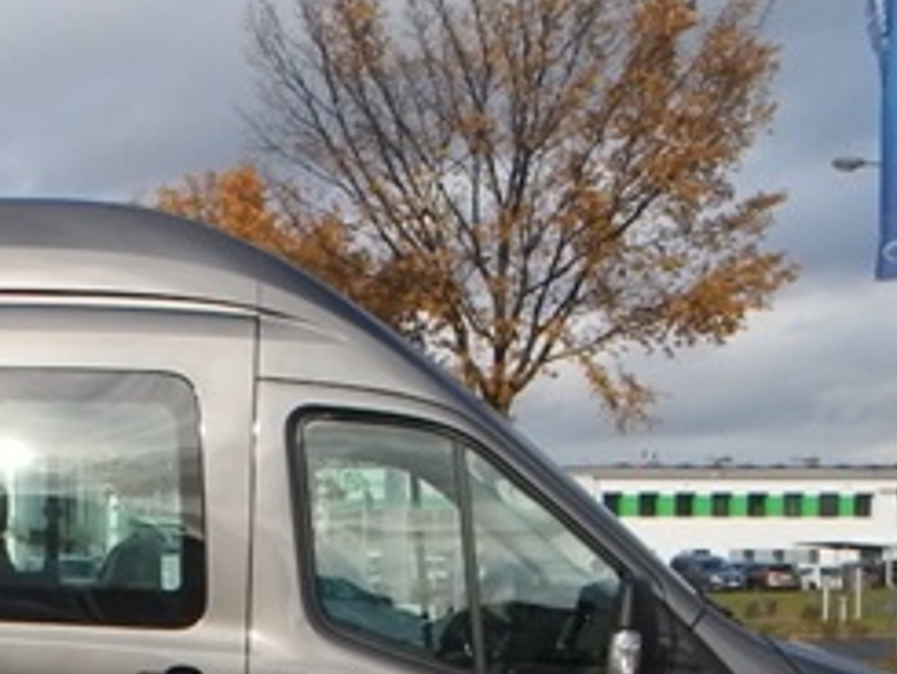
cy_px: 751
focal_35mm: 73
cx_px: -77
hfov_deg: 24.9
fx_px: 1893
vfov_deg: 19.3
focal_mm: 6
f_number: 5.6
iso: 400
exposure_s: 1/800
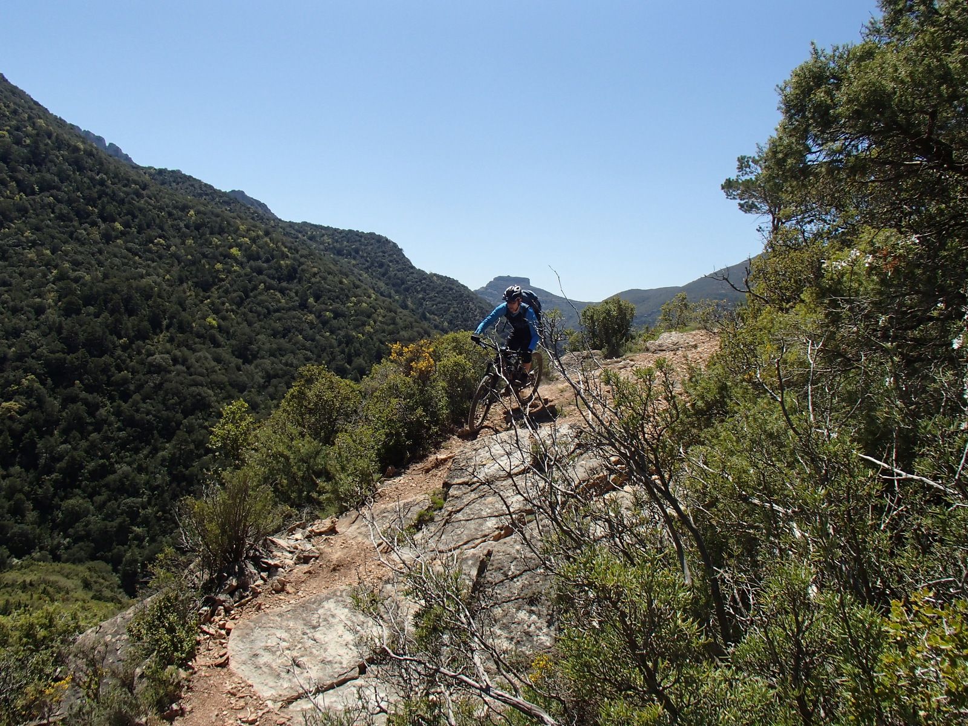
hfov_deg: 63.4
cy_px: 363
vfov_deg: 49.7
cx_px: 484
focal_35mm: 28
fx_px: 783
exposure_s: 1/1000
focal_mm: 5
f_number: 3.9
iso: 100
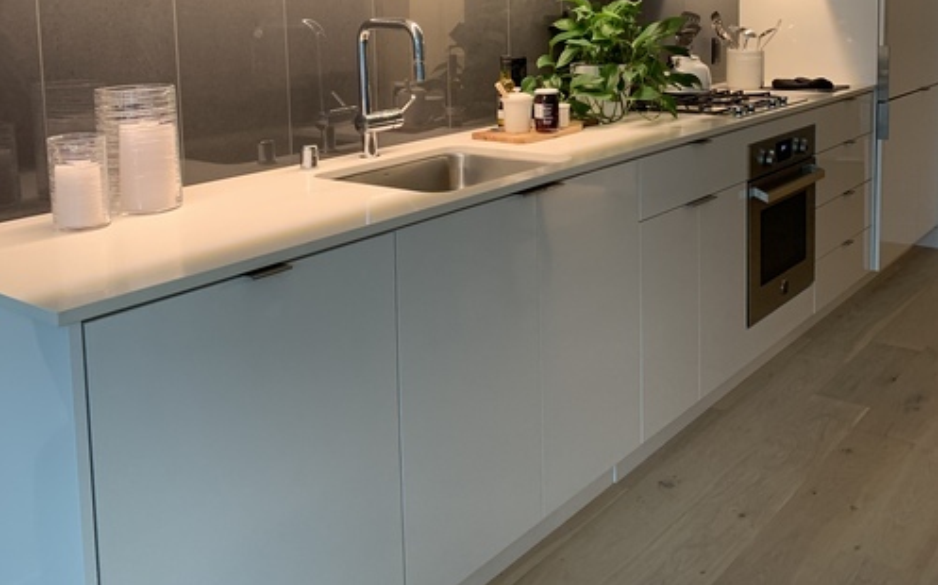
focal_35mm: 37
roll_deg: +0.3
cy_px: 114
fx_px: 945
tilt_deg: -6.1
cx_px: 470
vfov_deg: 33.4
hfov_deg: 52.8
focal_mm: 4.25
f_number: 1.8
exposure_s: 1/60
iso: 200
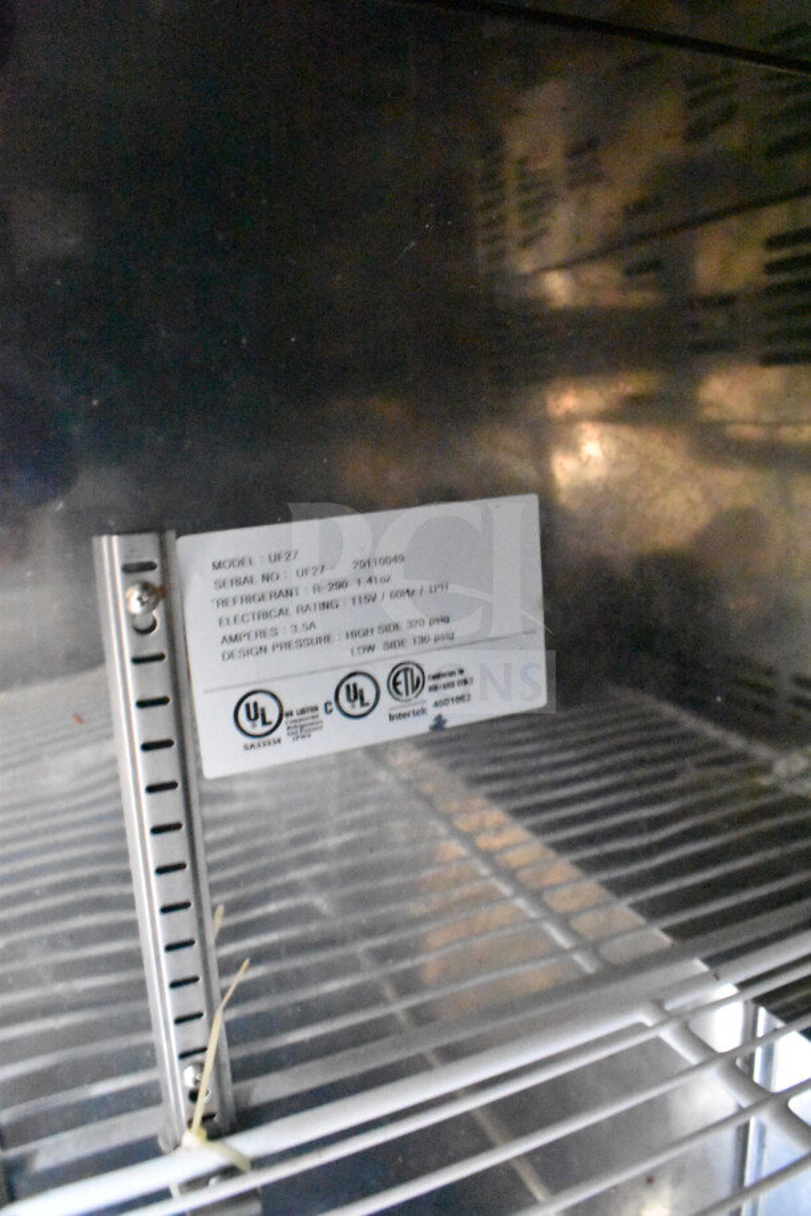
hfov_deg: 47.9
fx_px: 912
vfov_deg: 67.4
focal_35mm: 27
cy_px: 608
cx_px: 406
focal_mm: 18
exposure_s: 1/5
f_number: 3.5
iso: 25600
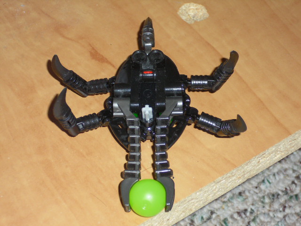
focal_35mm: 105
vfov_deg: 14.1
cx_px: 150
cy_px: 113
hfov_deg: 18.7
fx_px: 913
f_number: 5.6
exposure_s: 1/60
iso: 200
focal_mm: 18.9
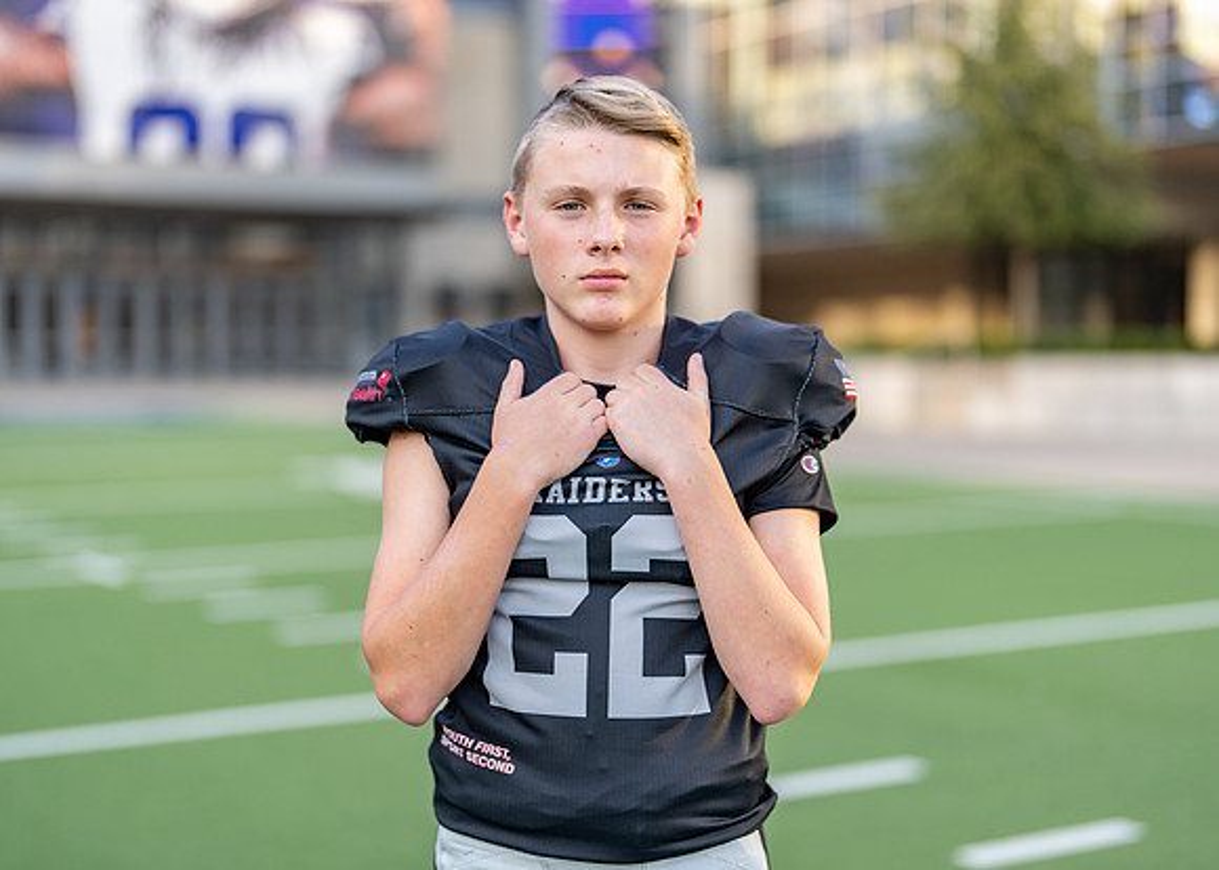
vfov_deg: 24.9
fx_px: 1971
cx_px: 608
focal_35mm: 57
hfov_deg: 34.4
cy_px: 430
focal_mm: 50
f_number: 1.2
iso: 100
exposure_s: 1/1600
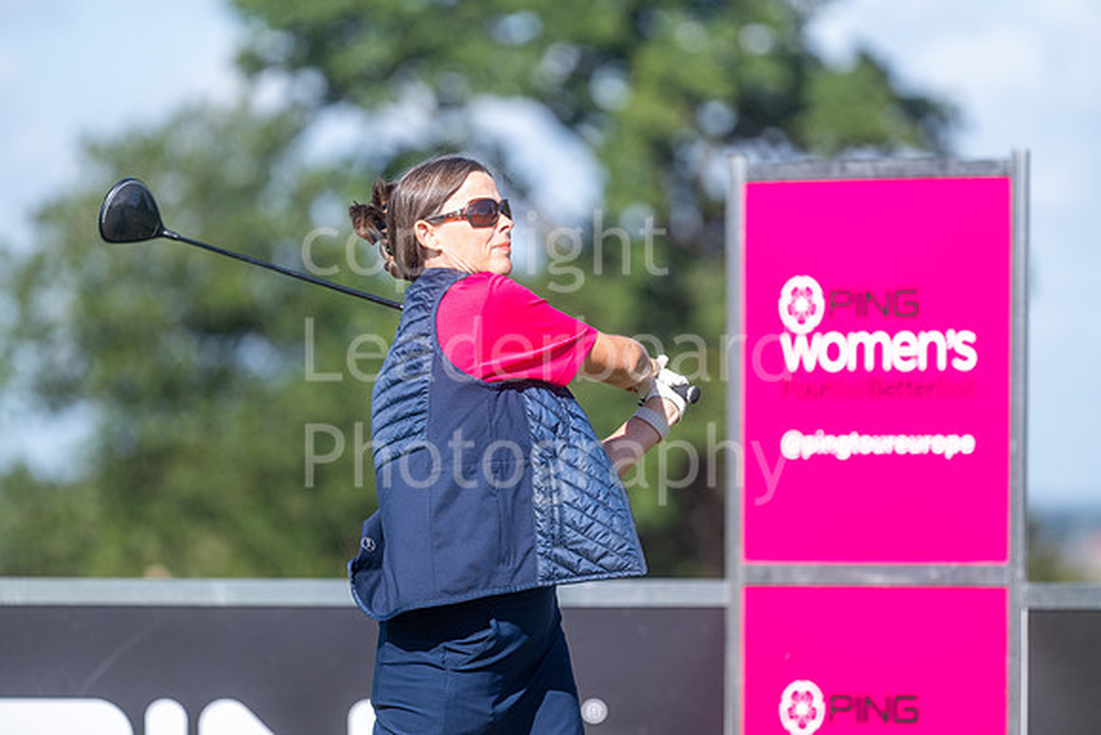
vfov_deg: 4.6
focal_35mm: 300
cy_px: 368
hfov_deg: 6.9
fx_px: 9177
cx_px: 550
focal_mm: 300
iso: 500
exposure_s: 1/2500
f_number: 5
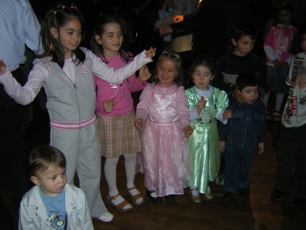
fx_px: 318
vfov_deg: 39.7
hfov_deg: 51.4
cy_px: 115
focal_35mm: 36
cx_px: 153
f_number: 2.6
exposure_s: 1/60.1
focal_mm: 4.7
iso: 100
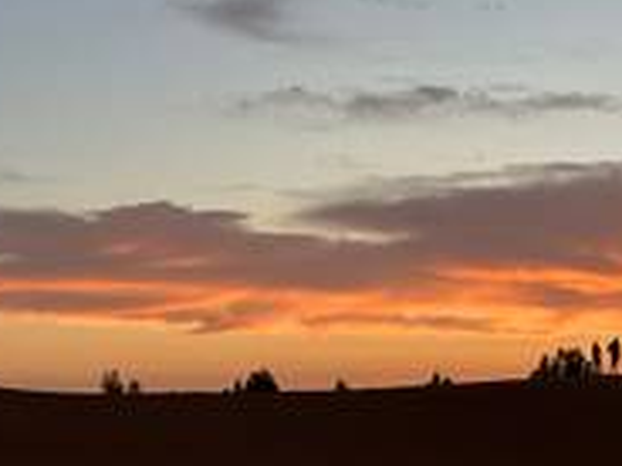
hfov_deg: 18.1
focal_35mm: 102
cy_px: 111
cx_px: 788
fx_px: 1833
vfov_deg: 14.4
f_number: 1.5
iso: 50
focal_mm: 5.7
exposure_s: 1/621
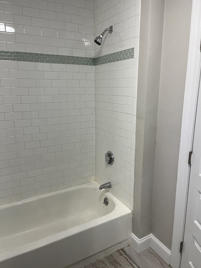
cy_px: 134
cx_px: 100
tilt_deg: -15.6
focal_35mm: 26
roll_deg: -0.4
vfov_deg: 67.3
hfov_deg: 53.1
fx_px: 201
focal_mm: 5.1
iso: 100
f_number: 1.6
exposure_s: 1/120
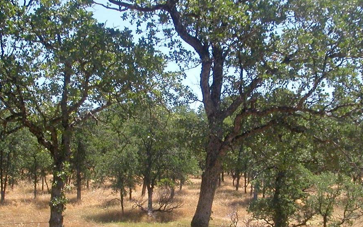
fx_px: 653
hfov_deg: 31.0
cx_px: 215
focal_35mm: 66
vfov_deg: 19.6
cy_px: 171
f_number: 4.8
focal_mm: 6.6
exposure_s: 1/234
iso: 100
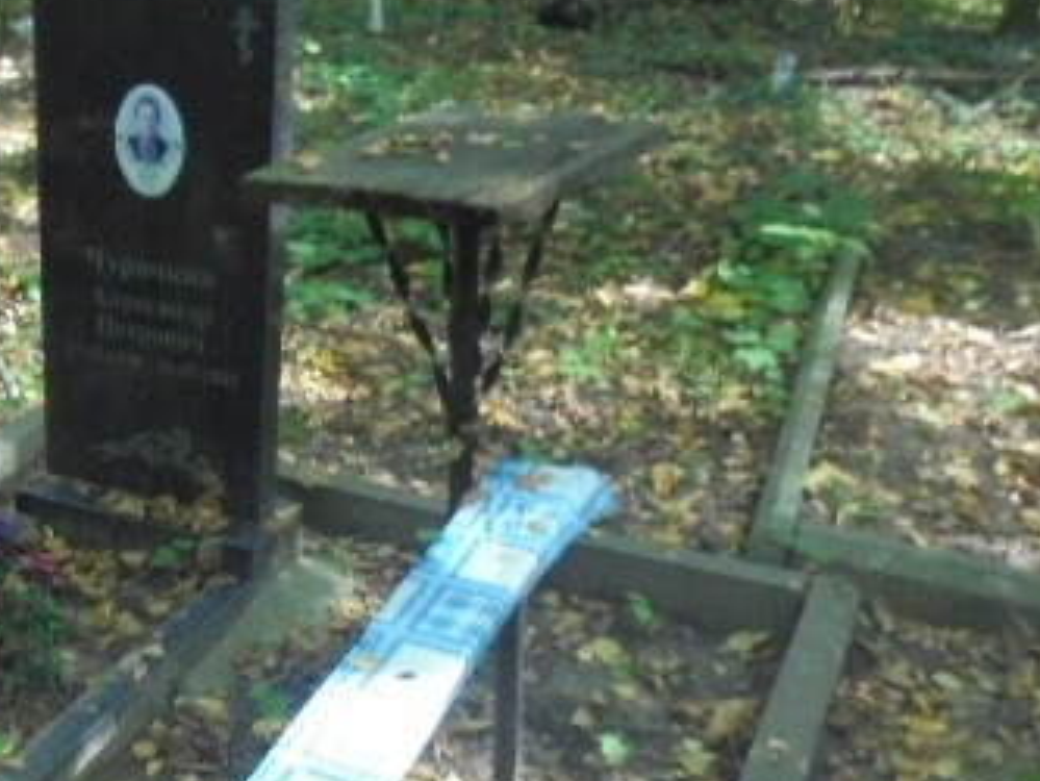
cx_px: 103
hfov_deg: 35.9
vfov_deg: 28.7
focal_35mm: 50
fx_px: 1503
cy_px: 575
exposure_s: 1/125
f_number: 3.5
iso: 500
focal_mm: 4.6
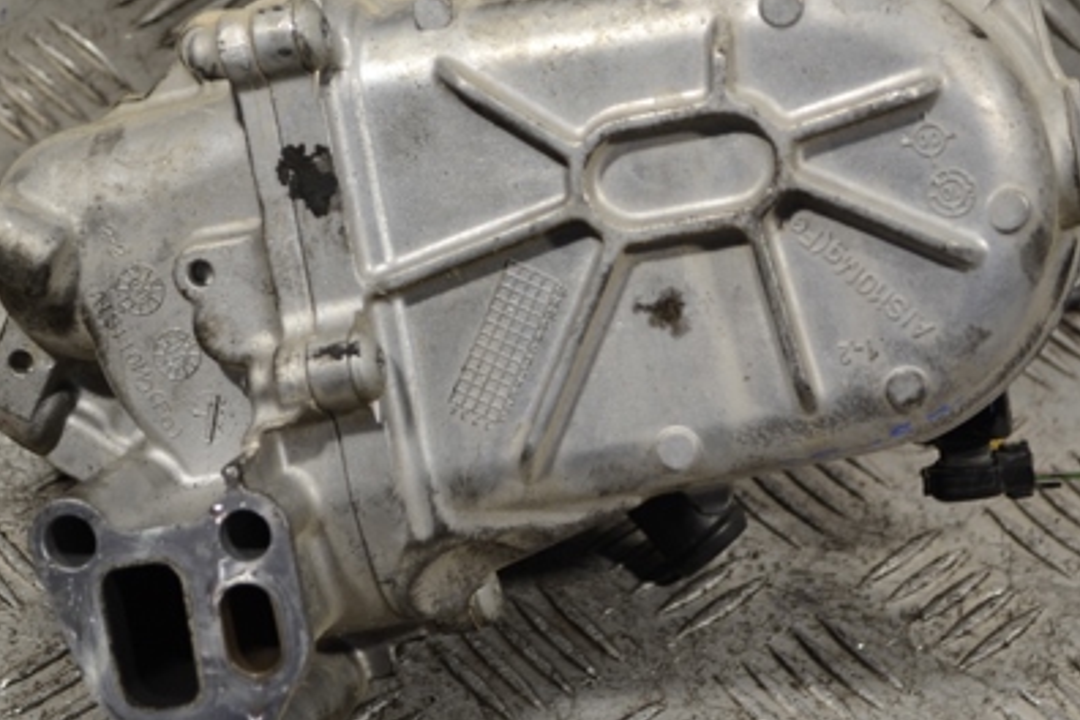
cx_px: 475
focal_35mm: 97
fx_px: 2910
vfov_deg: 14.1
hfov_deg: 21.0
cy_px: 308
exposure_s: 1/30
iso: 125
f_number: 5.3
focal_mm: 40
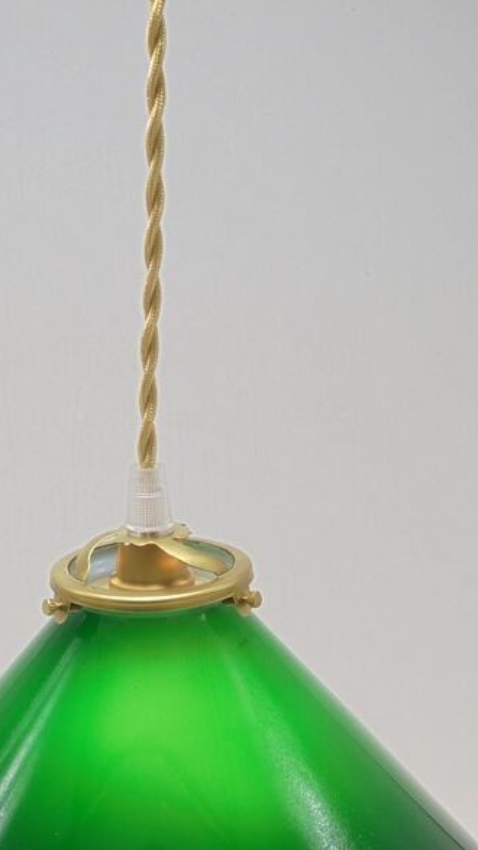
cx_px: 157
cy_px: 587
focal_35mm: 82
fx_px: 1846
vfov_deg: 25.7
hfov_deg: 14.7
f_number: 4.8
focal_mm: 8.9
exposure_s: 1/50
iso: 100
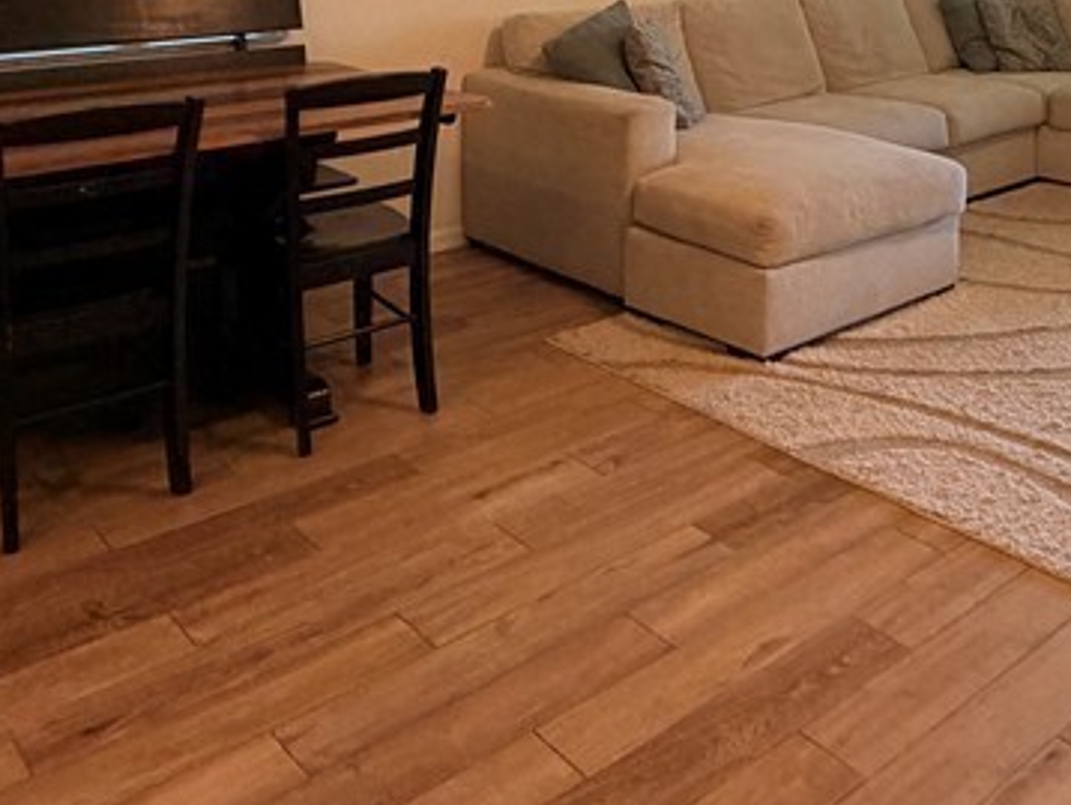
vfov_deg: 31.6
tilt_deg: -0.9
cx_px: 802
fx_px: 1238
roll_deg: +0.5
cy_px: -96
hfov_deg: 45.2
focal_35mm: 40
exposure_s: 1/60
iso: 200
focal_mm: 2.22
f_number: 2.2
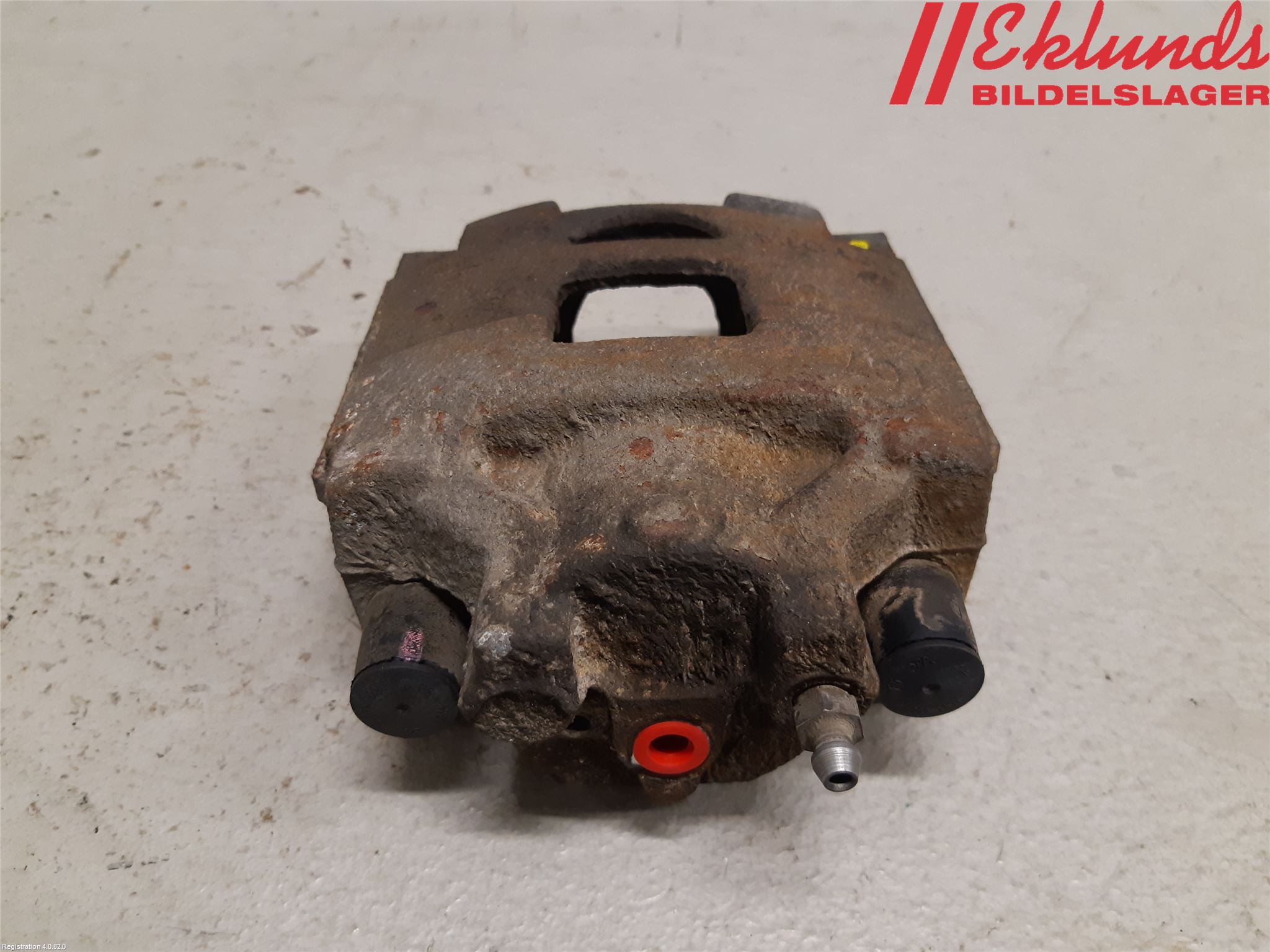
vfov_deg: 53.1
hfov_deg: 67.3
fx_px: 954
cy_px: 476
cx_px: 635
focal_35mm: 26
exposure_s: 1/50
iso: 160
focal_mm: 3.93
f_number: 1.7
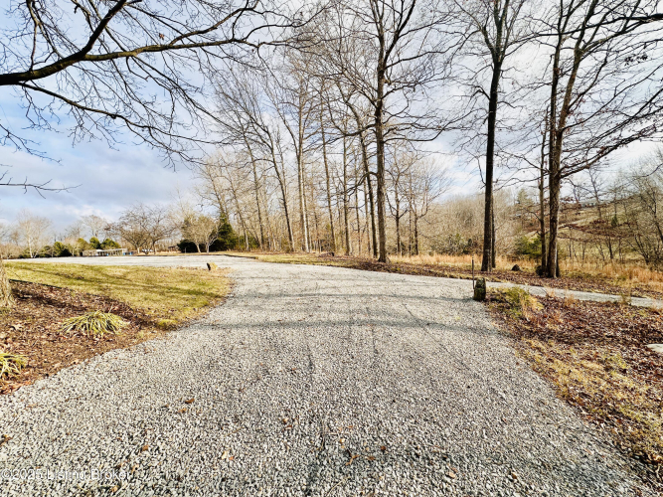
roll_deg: +4.6
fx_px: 268
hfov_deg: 102.1
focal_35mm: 14
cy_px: 248
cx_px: 332
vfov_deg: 85.7
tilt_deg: -1.7
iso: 40
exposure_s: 1/955
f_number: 2.2
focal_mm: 2.22
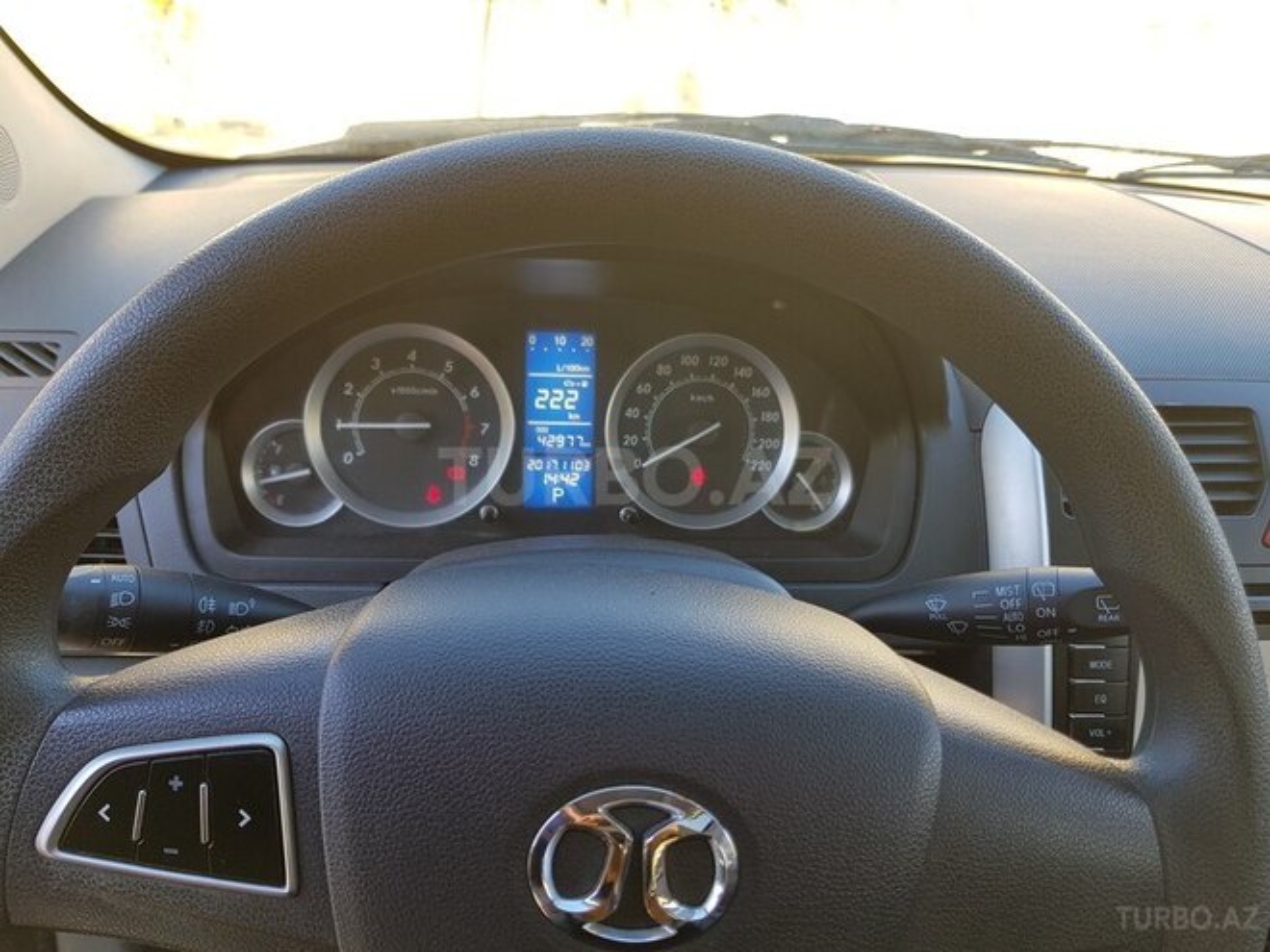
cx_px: 635
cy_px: 476
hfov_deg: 67.3
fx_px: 954
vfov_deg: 53.1
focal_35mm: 26
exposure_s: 1/125
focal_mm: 4.2
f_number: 1.7
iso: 40
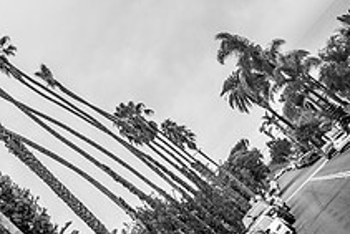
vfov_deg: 20.6
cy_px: 79
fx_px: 642
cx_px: -121
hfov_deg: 25.6
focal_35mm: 66
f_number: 4
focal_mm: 24
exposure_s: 1/1250
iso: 400
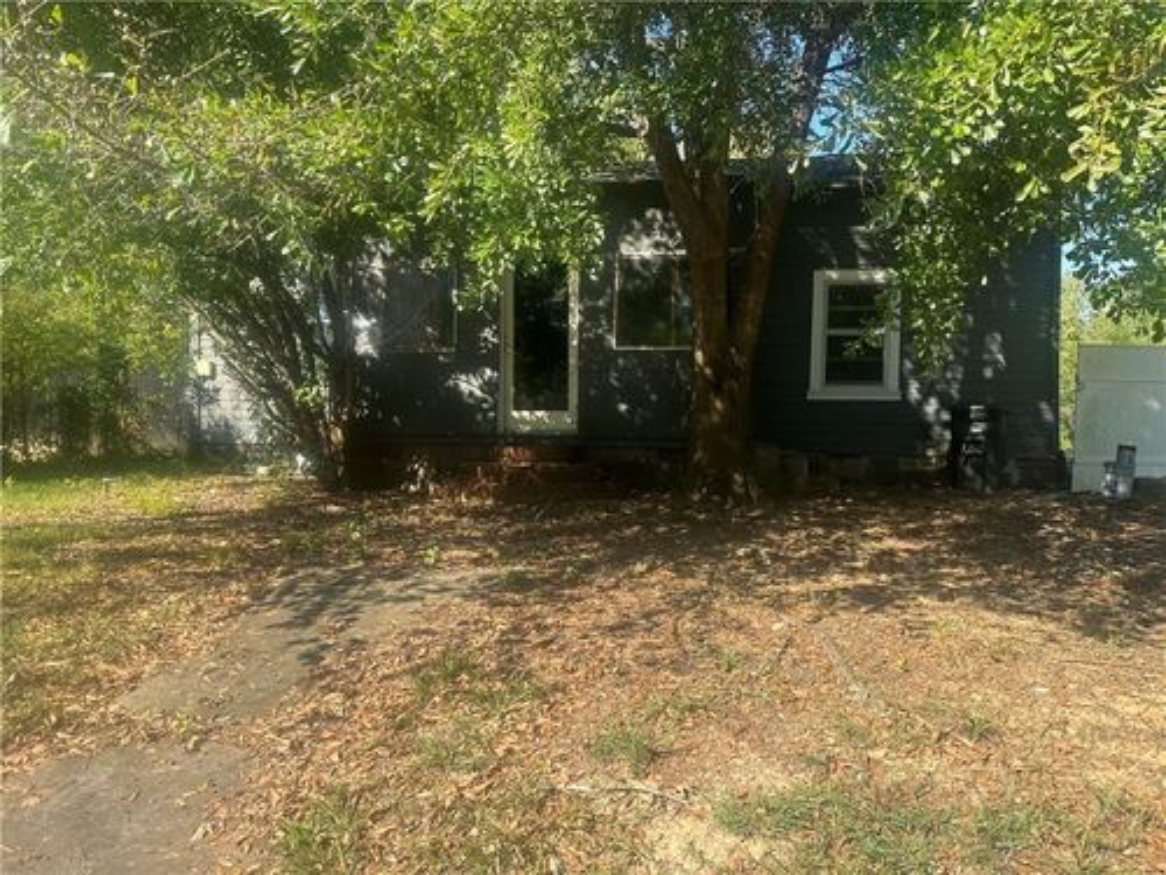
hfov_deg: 71.6
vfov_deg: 56.8
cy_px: 438
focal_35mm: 24
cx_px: 583
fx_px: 808
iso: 80
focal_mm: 6.86
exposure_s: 1/1198
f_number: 1.78
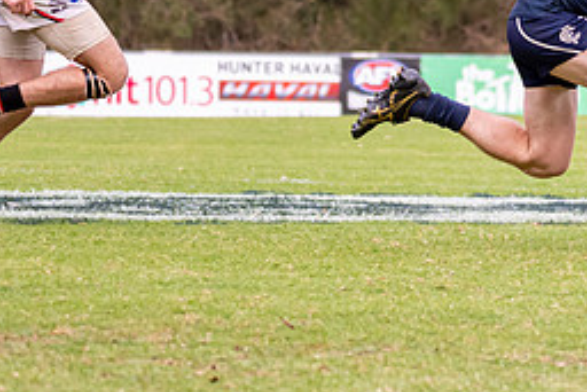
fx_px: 9299
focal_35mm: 570
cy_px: -59
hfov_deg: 3.6
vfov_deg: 2.4
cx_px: 964
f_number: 6.3
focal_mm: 150
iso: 800
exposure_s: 1/1250
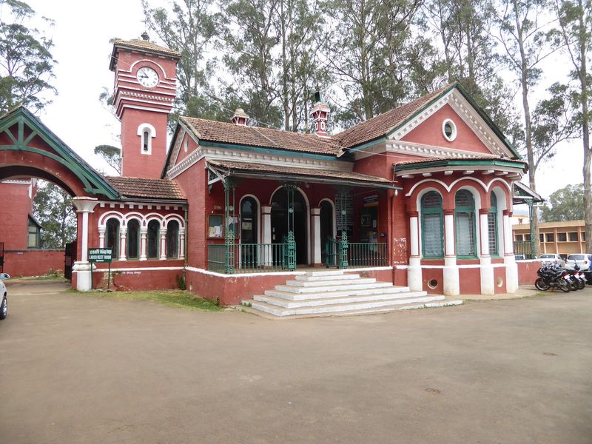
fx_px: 428
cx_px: 296
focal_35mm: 25
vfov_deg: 54.9
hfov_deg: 69.4
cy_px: 222
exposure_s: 1/250
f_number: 3.3
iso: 80
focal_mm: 4.3
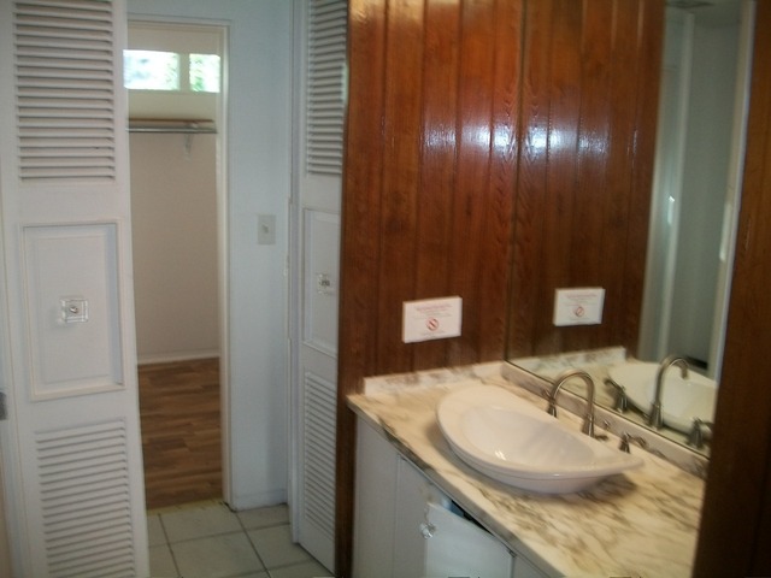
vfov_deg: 44.2
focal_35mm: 32
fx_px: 713
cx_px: 386
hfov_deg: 56.8
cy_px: 289
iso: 80
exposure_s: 1/30
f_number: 2.9
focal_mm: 5.7
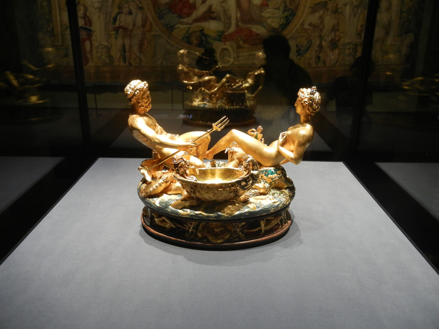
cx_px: 220
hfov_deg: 60.0
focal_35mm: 30
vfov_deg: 46.8
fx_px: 380
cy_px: 164
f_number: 3.5
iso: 311
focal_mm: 5.4
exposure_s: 1/5.6
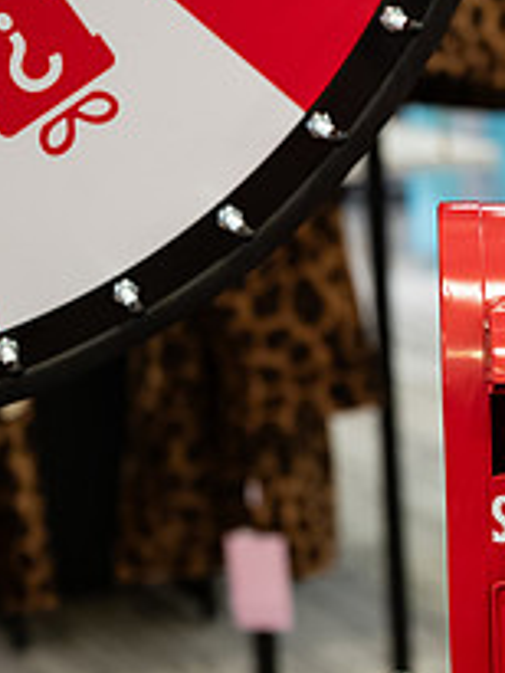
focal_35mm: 118
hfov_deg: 12.0
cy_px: 648
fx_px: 2293
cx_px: 754
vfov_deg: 16.4
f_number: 3.2
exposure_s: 1/160
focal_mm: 40
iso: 1600
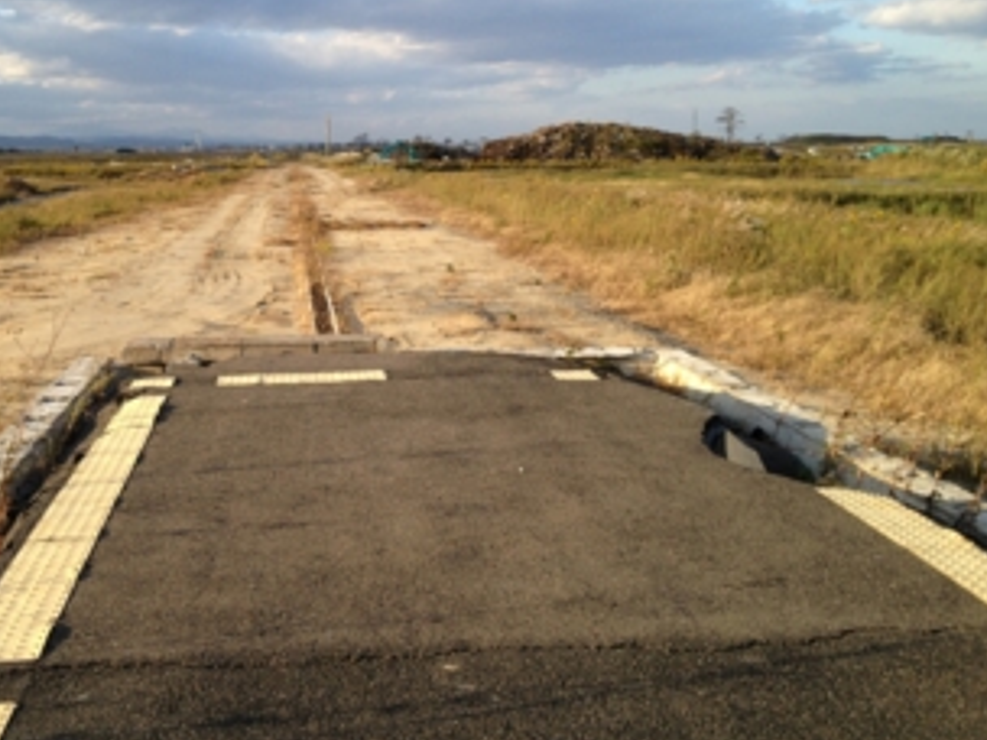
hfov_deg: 40.9
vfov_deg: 31.3
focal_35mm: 46
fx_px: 1312
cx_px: 364
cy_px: 256
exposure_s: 1/665
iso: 50
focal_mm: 4.28
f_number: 2.4
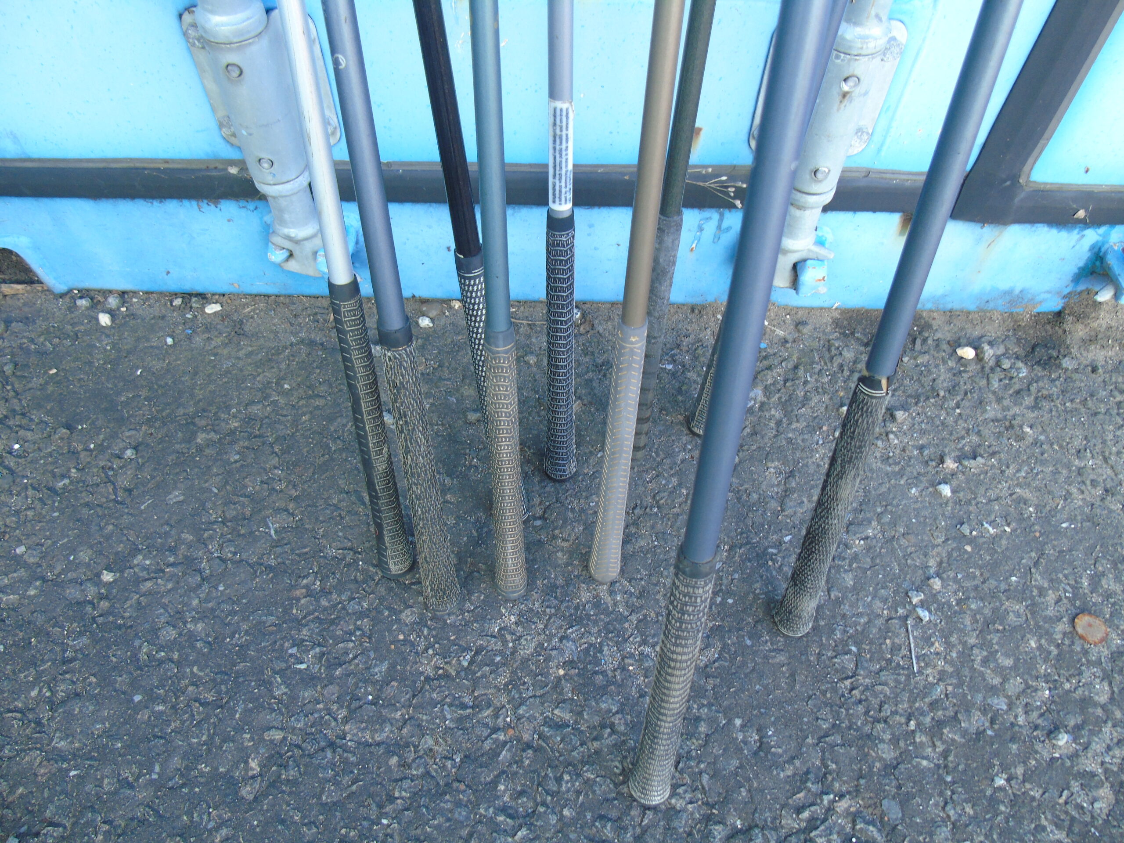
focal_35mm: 25
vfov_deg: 54.9
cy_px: 422
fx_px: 812
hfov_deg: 69.4
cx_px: 562
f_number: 3.4
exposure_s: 1/30
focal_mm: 4.4
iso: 100
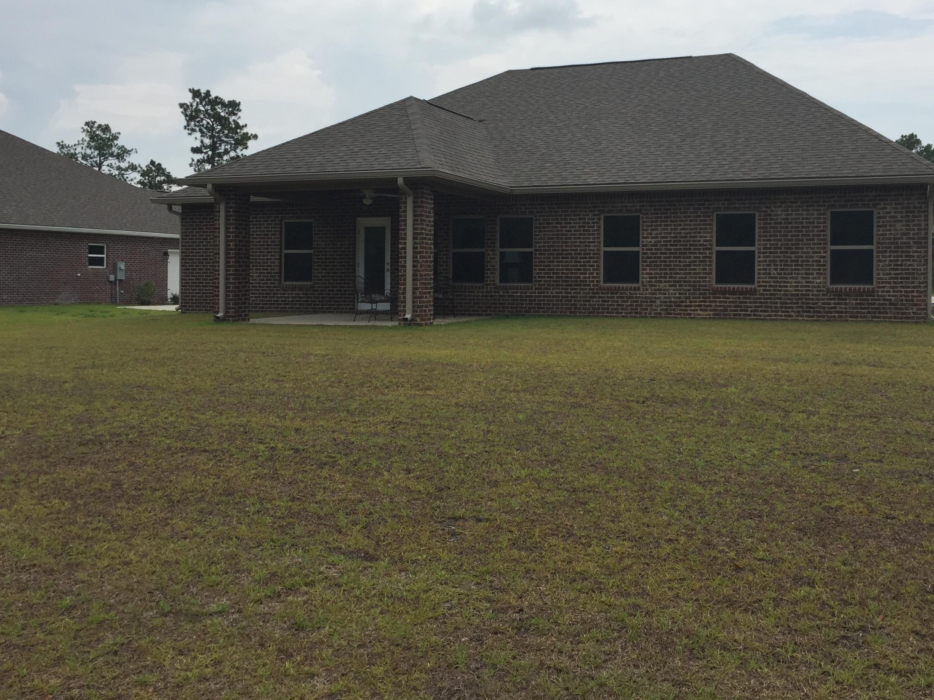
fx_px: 971
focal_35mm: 36
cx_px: 538
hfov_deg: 51.2
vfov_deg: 39.5
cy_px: 281
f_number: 2.2
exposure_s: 1/2825
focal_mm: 4.15
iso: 32
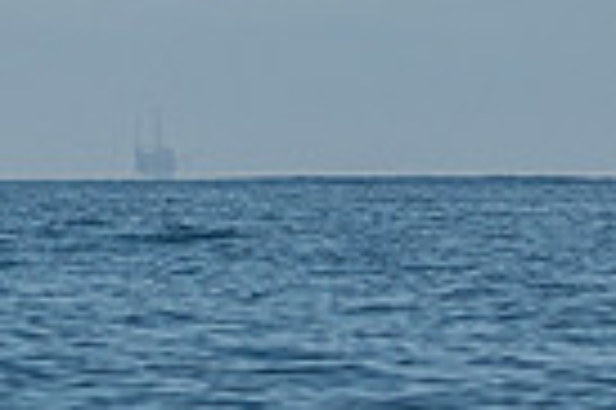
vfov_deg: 2.0
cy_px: -397
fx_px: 11570
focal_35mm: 677
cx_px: -744
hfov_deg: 3.0
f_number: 7.1
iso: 400
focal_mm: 130
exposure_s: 1/4000
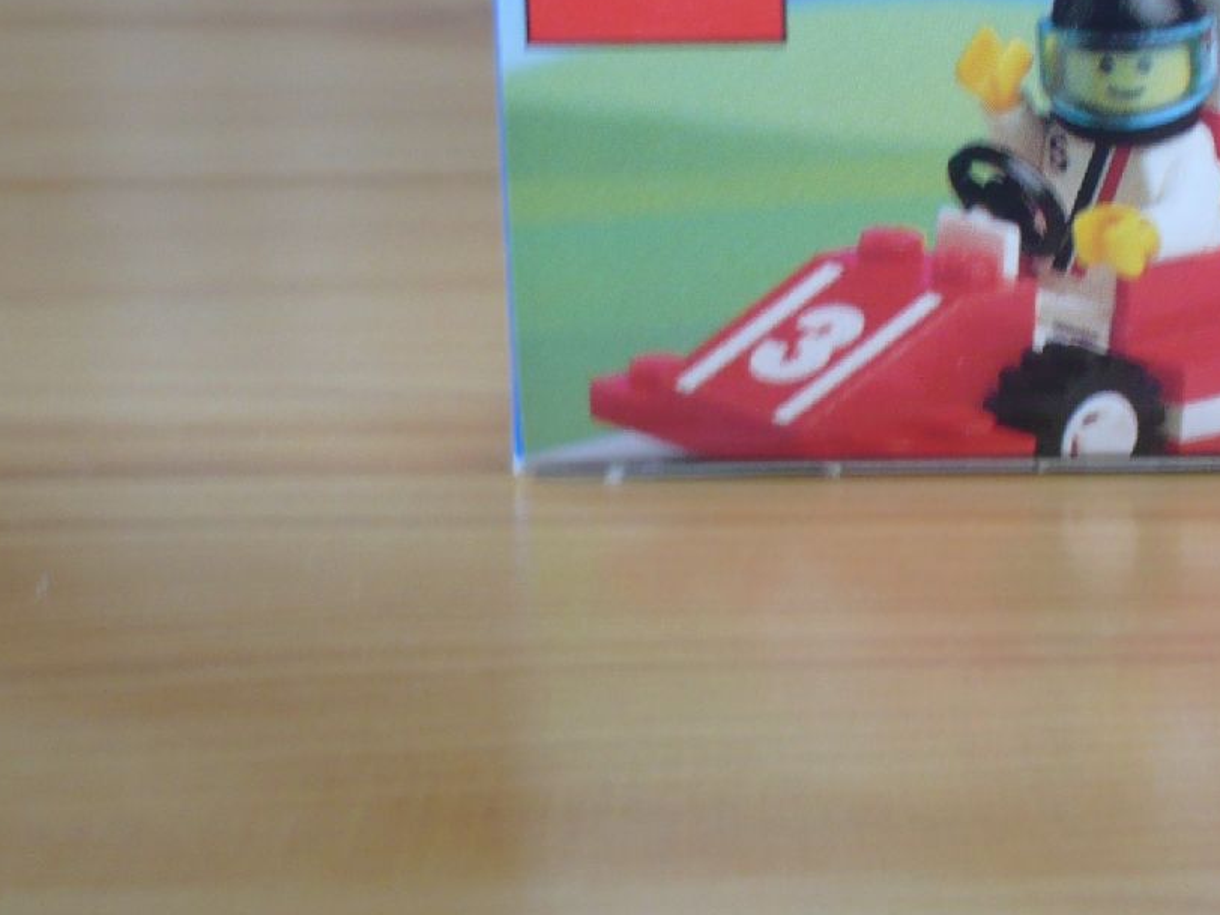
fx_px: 2996
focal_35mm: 85
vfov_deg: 17.2
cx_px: 1107
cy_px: 153
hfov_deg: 22.4
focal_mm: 5.8
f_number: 2.8
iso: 100
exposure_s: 1/30
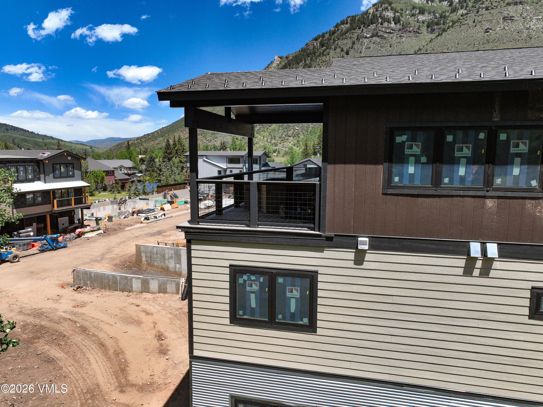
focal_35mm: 24
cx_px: 272
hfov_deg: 71.6
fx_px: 376
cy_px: 204
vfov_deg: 56.8
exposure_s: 1/3200
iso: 120
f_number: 2.8
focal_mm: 12.29
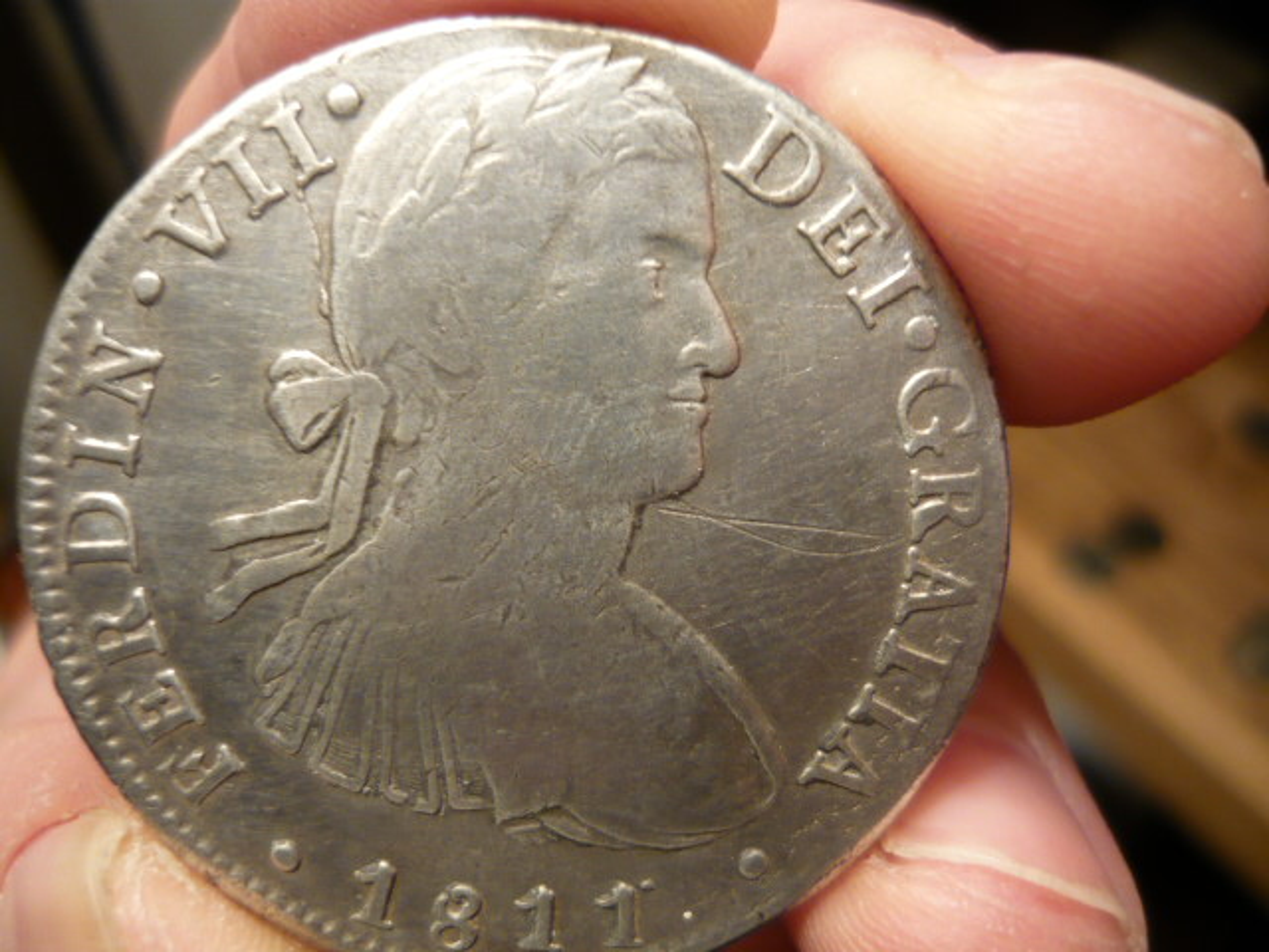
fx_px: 1210
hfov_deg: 55.4
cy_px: 476
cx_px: 634
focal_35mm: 33
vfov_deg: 42.9
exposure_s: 1/30
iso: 200
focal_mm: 5.5
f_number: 2.8
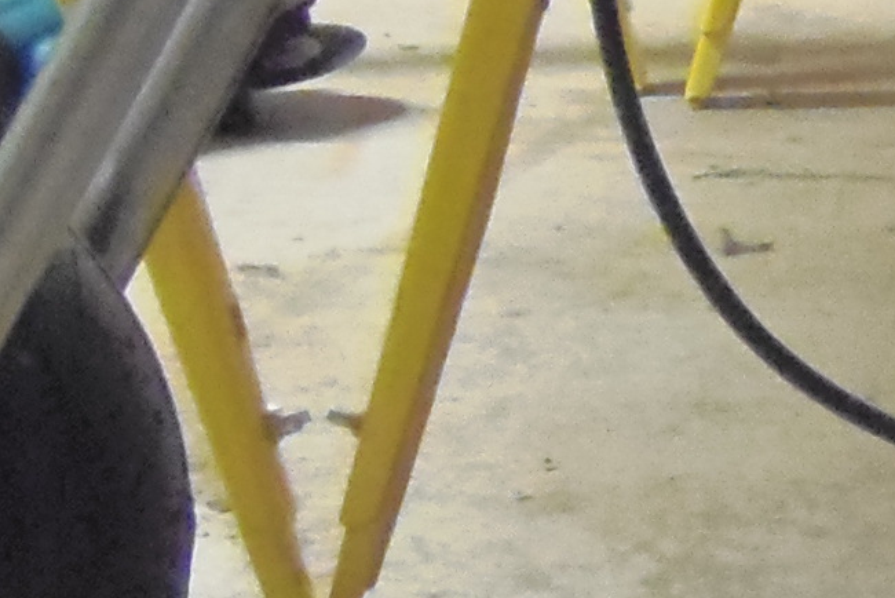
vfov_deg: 5.7
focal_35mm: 240
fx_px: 5969
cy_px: -149
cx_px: 1994
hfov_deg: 8.0
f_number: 3.4
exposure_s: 1/13
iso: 800
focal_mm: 6.5
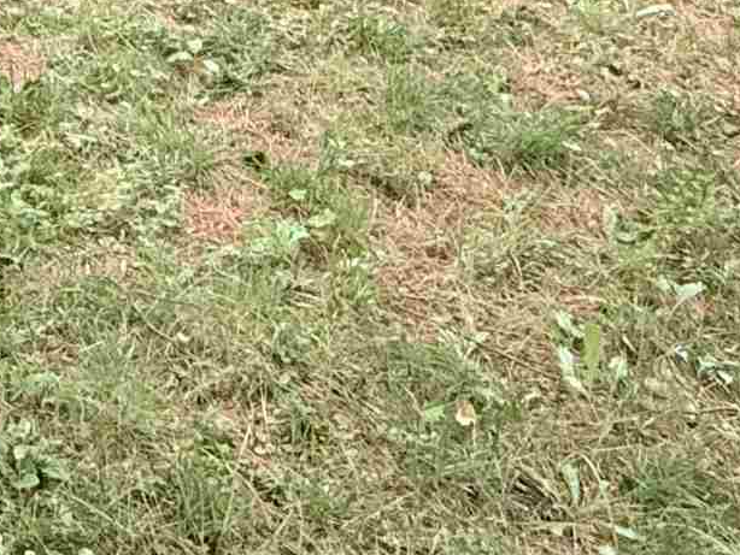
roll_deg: -1.2
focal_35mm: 70
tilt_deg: -1.1
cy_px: -639
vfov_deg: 15.5
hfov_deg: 25.3
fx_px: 1497
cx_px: -114
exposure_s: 1/99
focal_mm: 2.22
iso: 250
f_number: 2.2
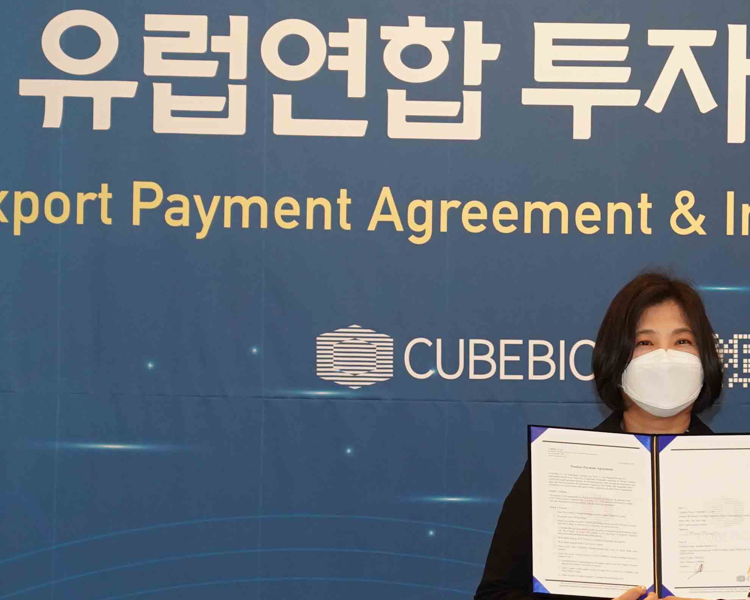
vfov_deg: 7.0
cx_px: 879
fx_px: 4861
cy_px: 522
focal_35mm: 219
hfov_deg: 8.7
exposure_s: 1/160
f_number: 4.5
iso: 2000
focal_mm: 77
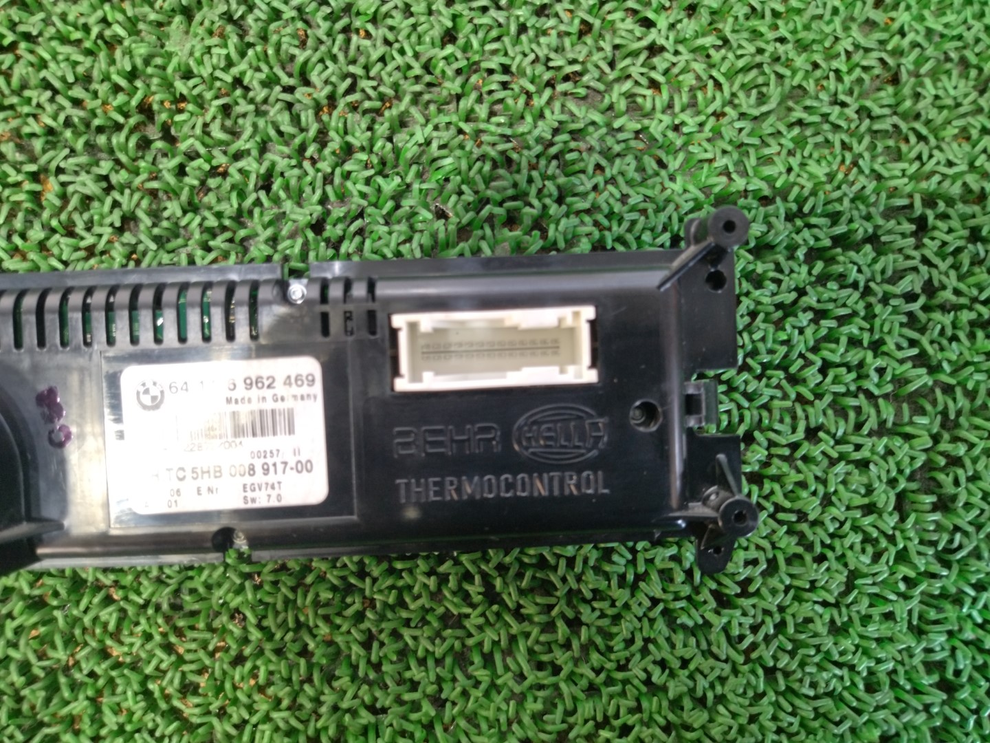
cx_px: 495
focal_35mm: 27
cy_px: 372
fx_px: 772
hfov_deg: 65.3
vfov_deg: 51.4
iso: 118
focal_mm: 4.74
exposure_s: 1/25
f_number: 1.79
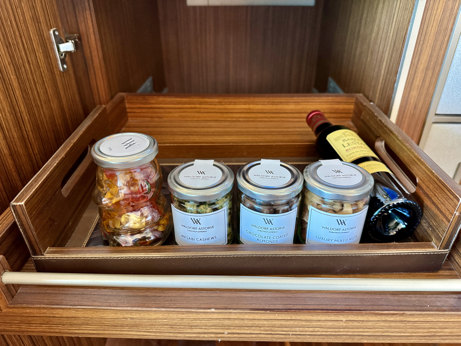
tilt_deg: -32.2
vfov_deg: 56.8
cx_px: 230
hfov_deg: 71.6
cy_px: 173
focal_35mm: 24
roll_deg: -0.6
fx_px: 320
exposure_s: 1/50
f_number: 1.78
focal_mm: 6.86
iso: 800
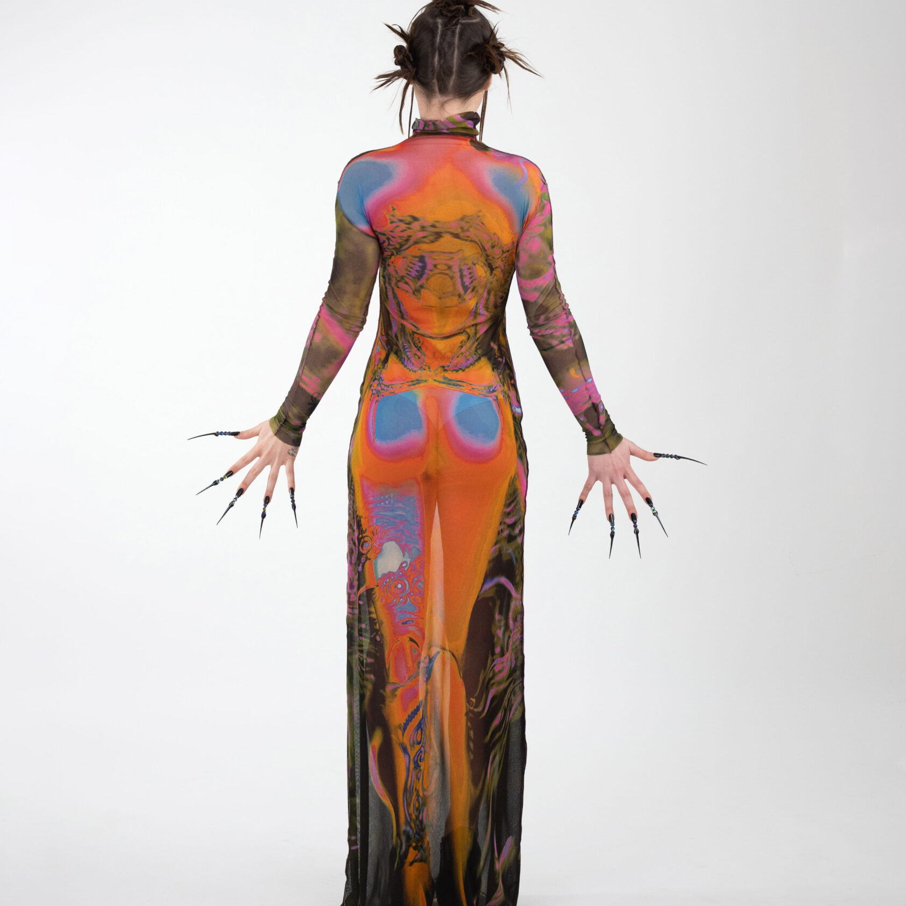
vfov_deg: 23.0
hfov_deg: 23.1
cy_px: 359
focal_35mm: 75
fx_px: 2221
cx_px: 454
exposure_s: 1/320
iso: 1600
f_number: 5.6
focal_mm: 58
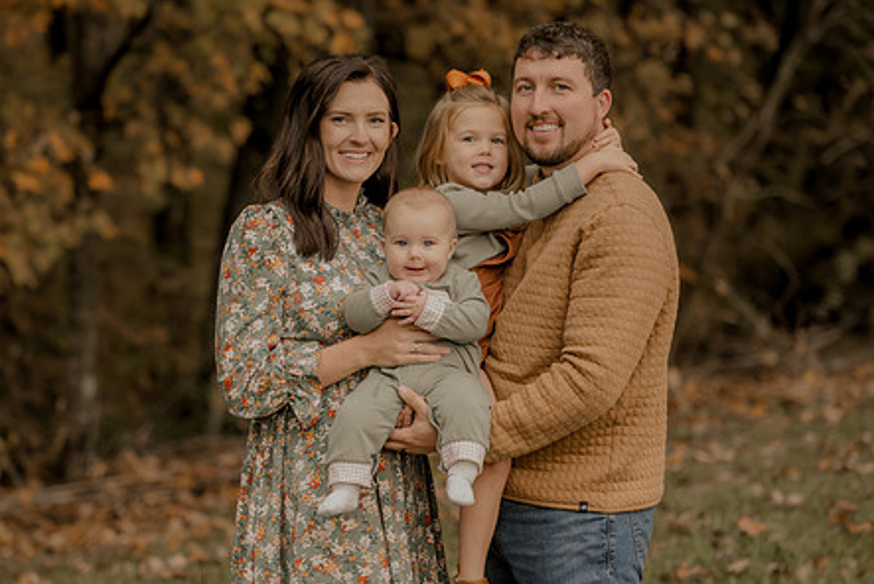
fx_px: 3498
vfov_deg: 9.5
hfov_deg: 14.2
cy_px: 327
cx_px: 367
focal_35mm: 144
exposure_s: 1/125
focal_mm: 110
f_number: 2.8
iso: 250
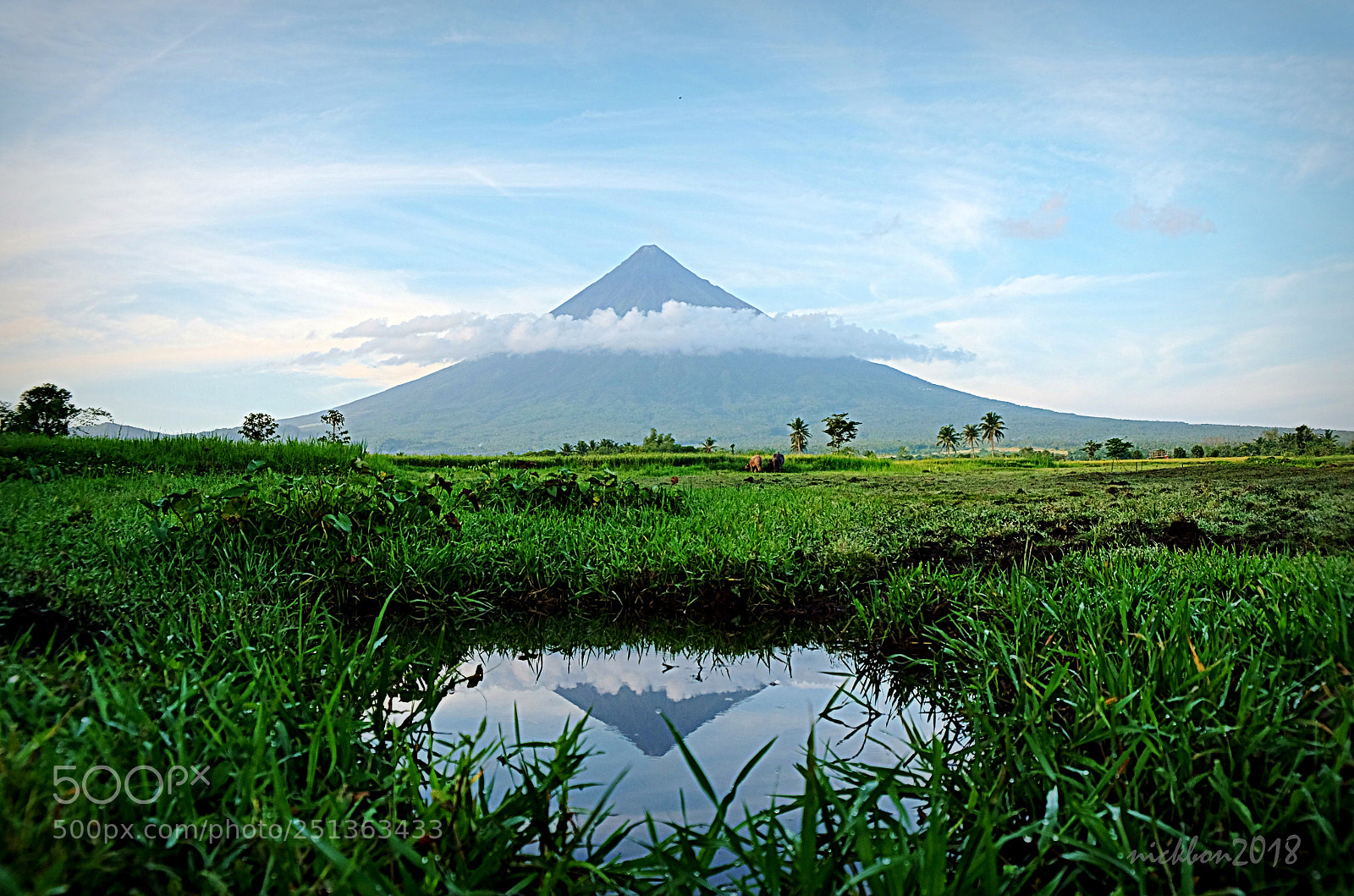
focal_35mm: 42
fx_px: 1576
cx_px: 677
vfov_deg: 31.7
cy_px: 448
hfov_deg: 46.5
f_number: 5.6
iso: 400
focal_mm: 27.7
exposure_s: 1/340
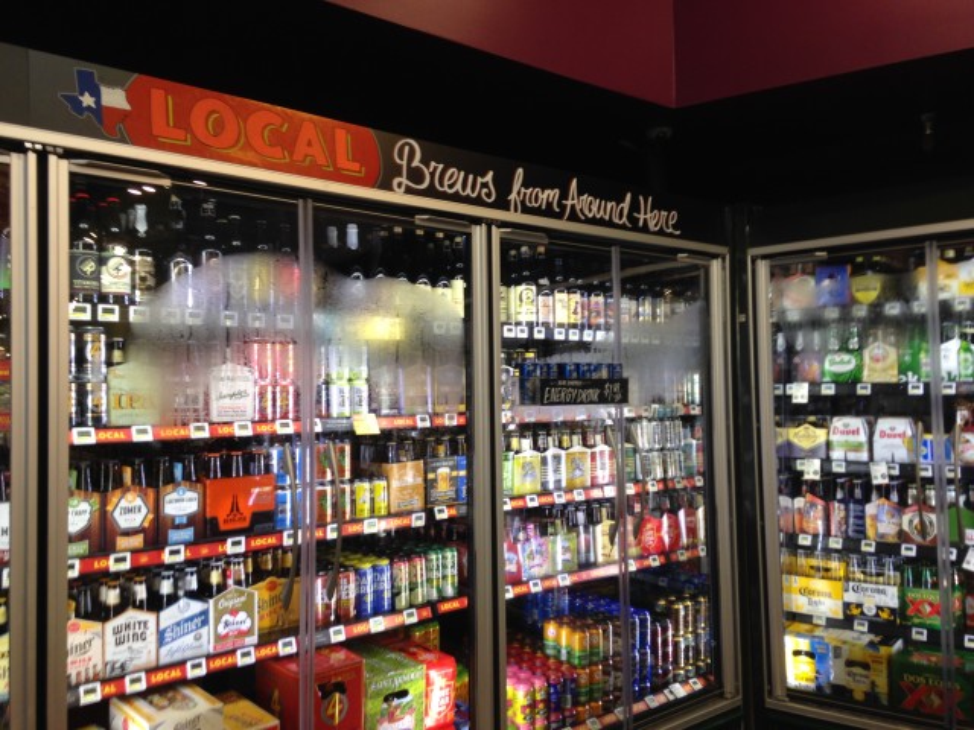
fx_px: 929
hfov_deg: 55.4
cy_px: 365
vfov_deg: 42.9
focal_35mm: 33
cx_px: 487
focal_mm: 4.12
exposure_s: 1/24
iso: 50
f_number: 2.4
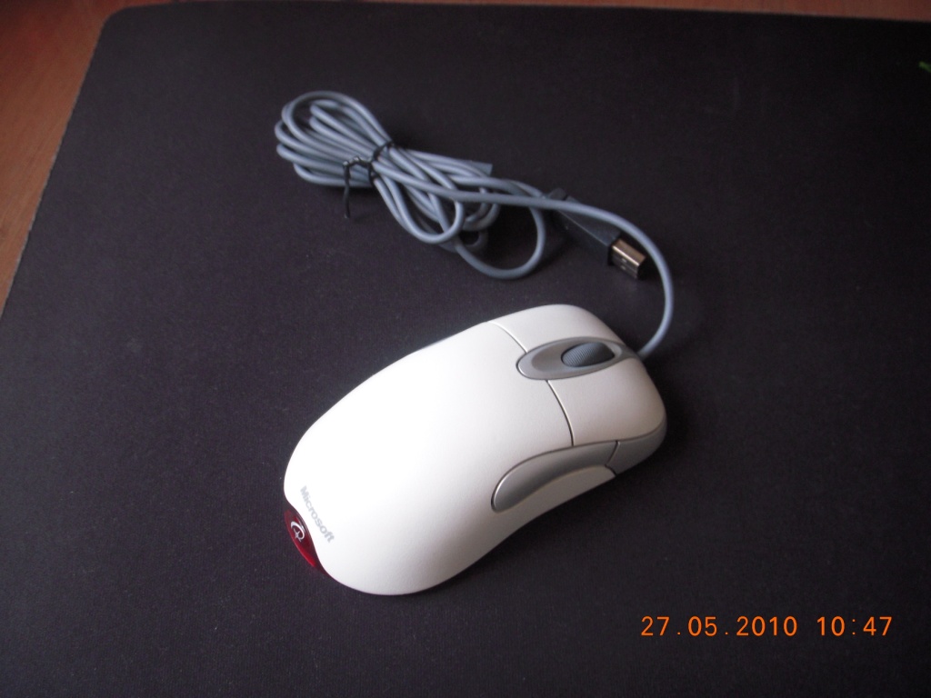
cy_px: 349
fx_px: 1022
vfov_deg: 37.7
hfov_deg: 49.0
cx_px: 466
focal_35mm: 38
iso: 200
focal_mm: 6.3
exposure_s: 1/20
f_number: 3.3
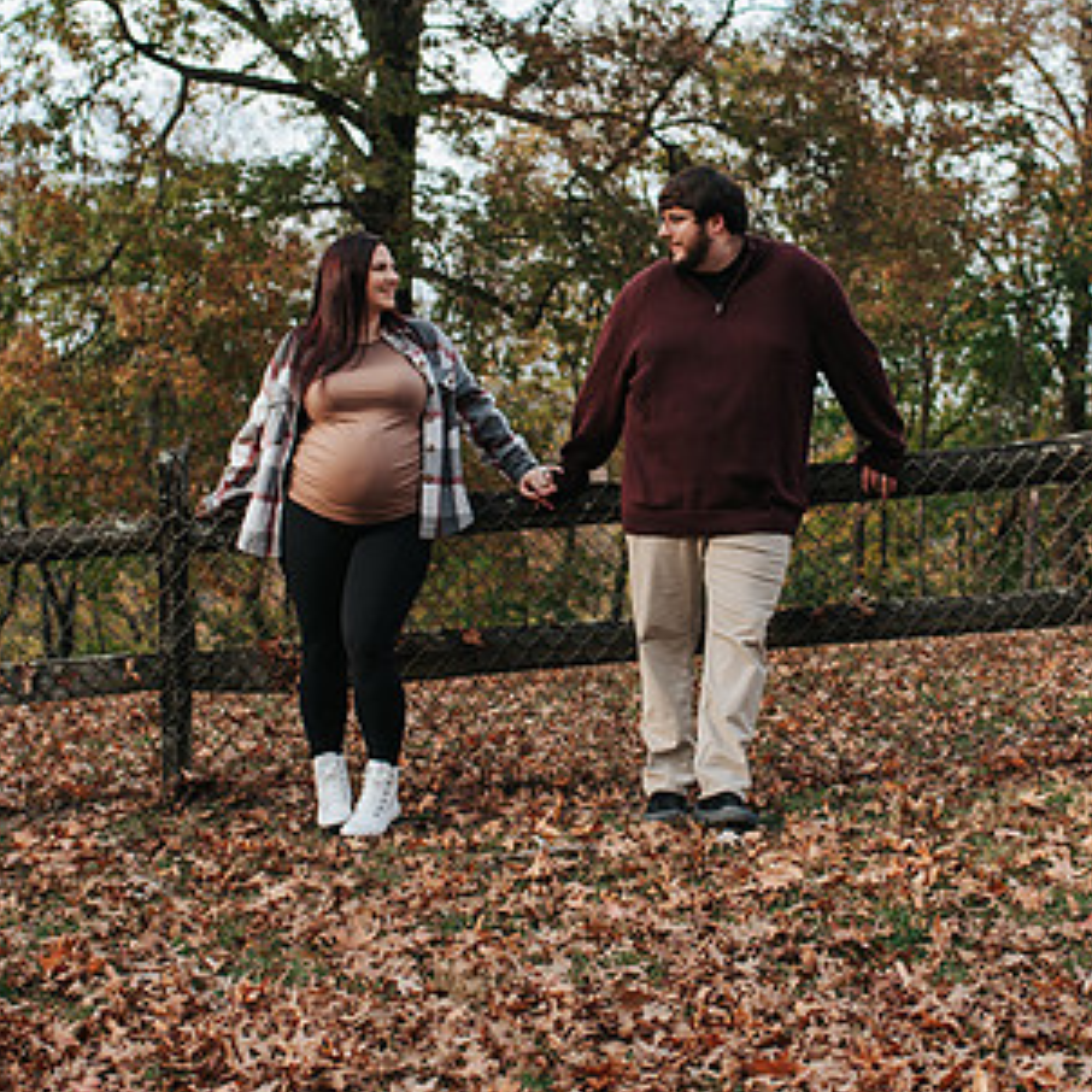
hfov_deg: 25.0
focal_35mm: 69
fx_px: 2463
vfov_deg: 25.0
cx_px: 652
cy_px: 478
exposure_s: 1/320
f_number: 2.8
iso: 140
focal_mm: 35
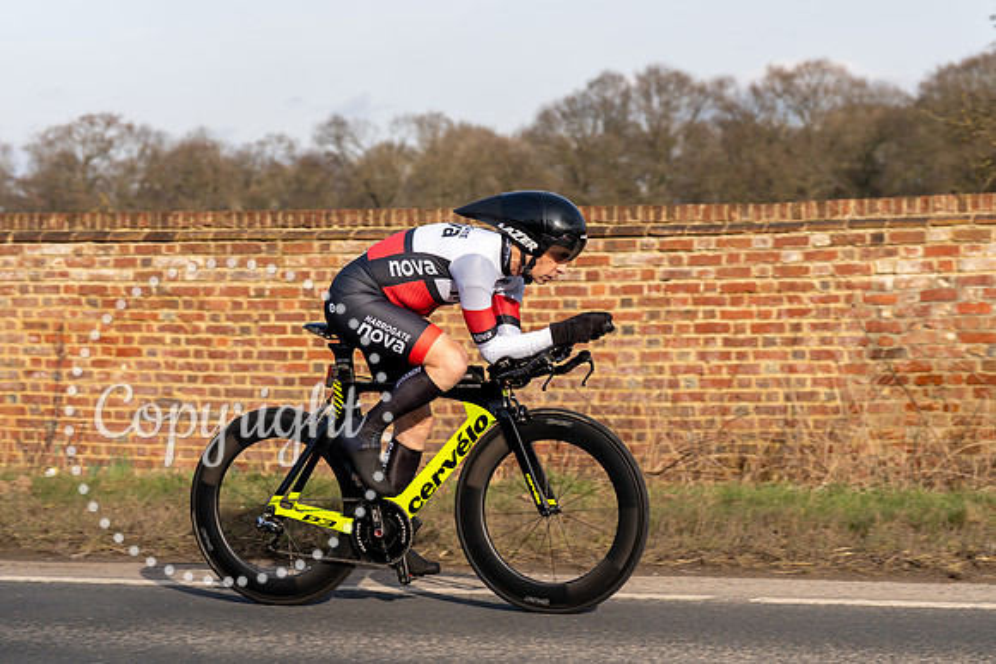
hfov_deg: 21.9
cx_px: 508
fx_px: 2578
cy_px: 296
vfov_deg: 14.7
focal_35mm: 93
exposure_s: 1/800
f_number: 4
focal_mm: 70
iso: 100
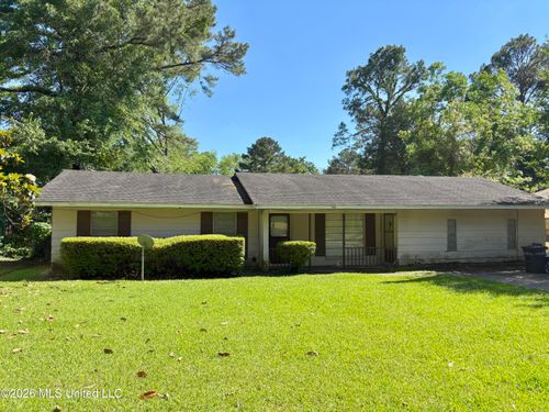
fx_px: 412
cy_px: 206
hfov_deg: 67.3
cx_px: 274
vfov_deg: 53.1
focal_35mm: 26
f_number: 1.6
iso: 50
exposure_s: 1/1751
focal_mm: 5.96
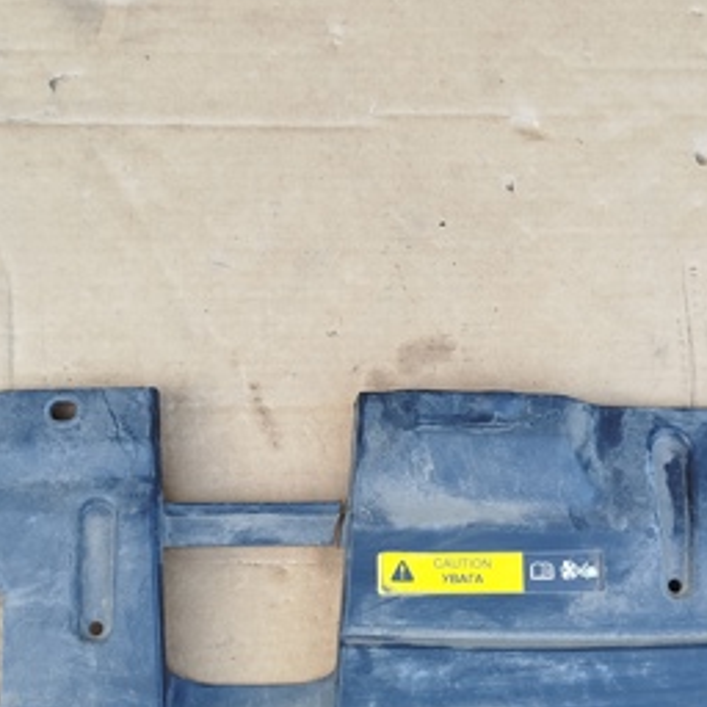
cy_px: 469
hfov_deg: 32.1
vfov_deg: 32.0
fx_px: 1225
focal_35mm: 53
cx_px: 434
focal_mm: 5.31
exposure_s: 1/50
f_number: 1.7
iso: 64
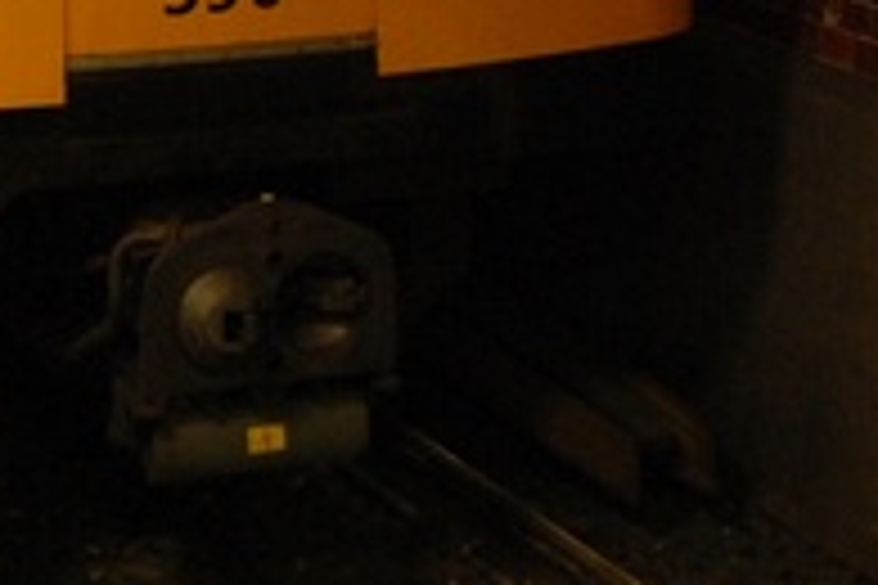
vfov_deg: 10.0
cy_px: -414
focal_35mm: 131
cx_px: 162
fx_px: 3202
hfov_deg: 15.5
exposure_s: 1/25
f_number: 3.5
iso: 800
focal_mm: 19
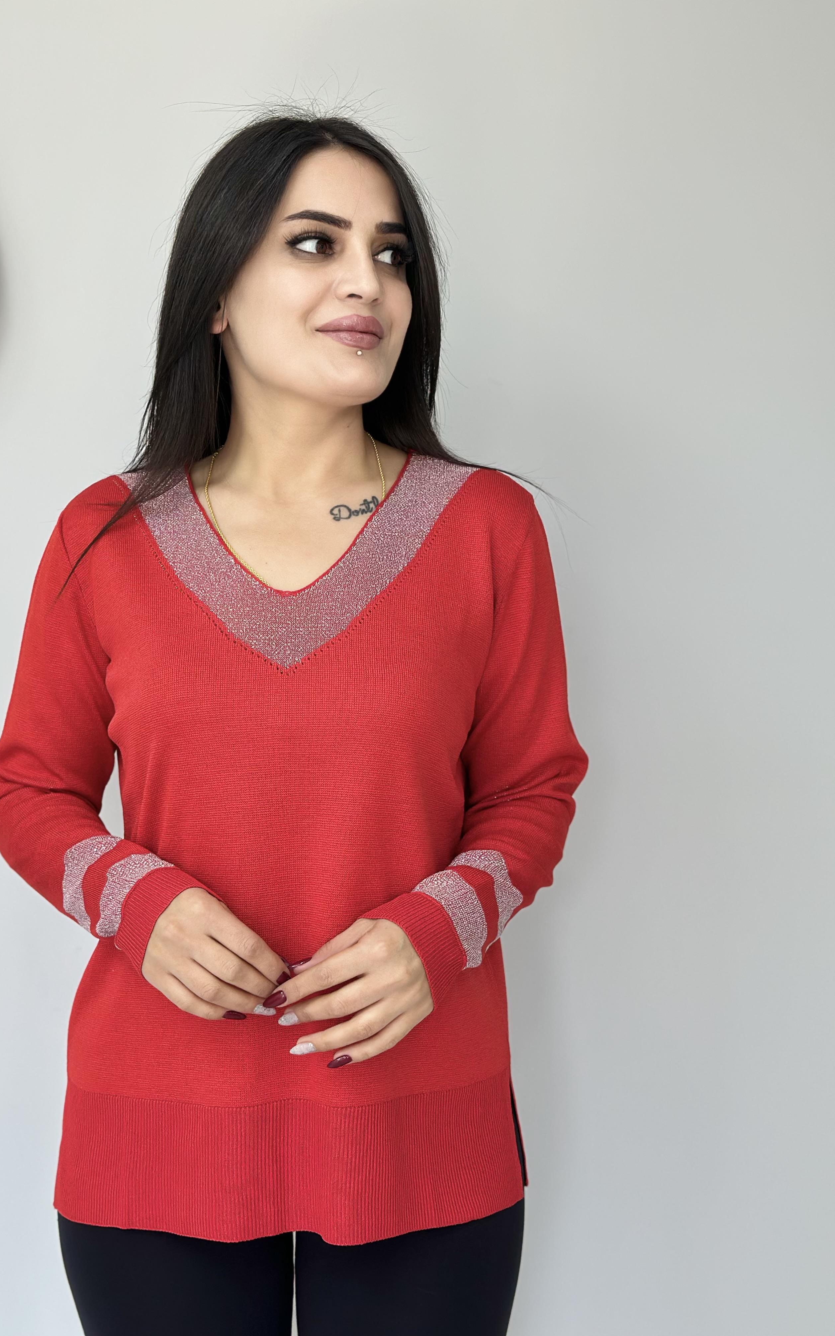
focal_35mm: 51
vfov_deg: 39.6
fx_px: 1857
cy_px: 668
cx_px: 335
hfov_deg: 25.3
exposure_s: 1/100
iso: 80
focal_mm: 6.86
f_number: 1.78
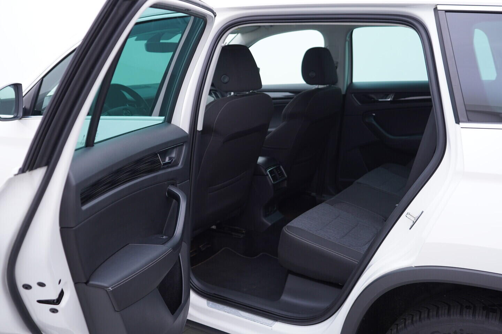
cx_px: 251
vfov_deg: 36.9
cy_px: 167
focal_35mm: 36
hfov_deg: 53.1
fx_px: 502
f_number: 3.2
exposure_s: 1/50
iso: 125
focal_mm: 24
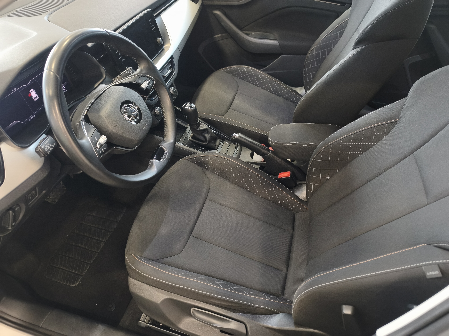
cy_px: 168
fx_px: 298
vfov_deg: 58.9
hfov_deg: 73.9
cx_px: 224
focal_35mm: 23
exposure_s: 1/50
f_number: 1.62
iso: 800
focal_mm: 6.45
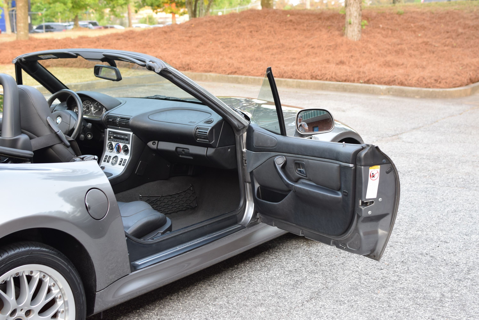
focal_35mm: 52
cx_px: 240
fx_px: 699
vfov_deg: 25.8
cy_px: 160
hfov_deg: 37.8
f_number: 4
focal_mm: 35
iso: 500
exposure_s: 1/60
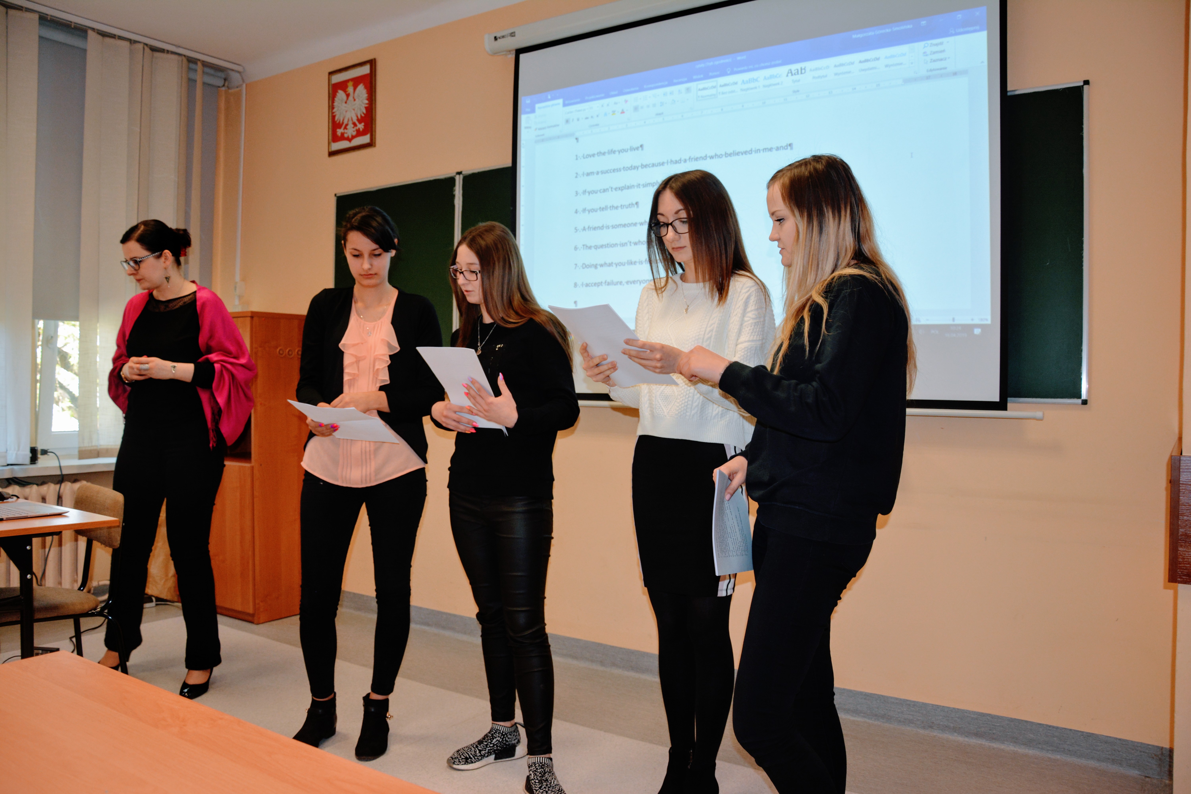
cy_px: 397
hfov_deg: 67.4
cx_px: 596
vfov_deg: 47.9
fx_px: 893
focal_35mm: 27
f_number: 3.5
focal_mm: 18
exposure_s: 1/125
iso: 360
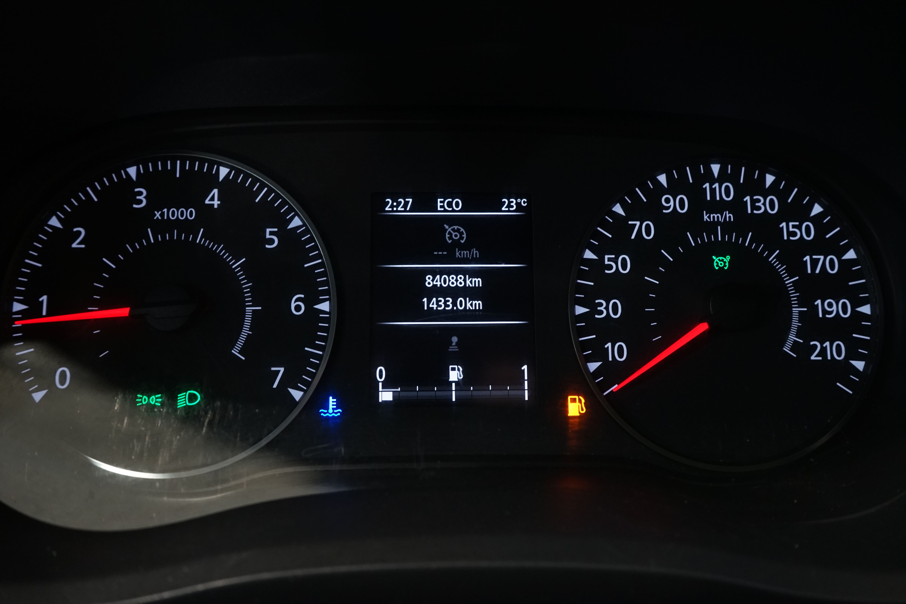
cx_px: 453
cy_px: 302
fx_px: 730
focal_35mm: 29
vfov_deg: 45.0
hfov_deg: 63.7
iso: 1600
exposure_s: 1/30
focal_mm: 29
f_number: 5.6
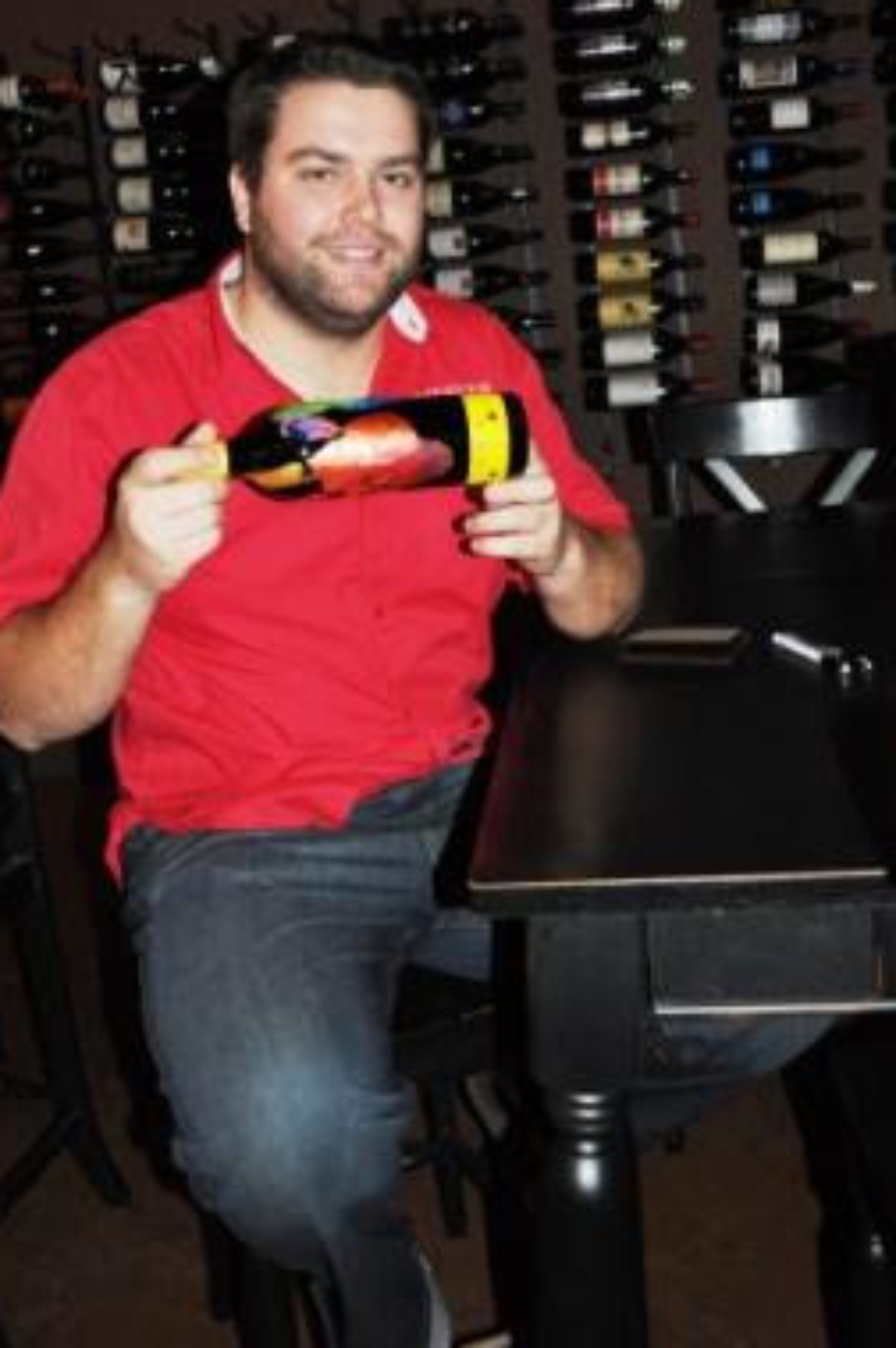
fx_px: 1459
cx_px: 377
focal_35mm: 39
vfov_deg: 49.4
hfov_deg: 34.1
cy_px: 558
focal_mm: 22
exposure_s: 1/60
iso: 800
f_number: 3.8
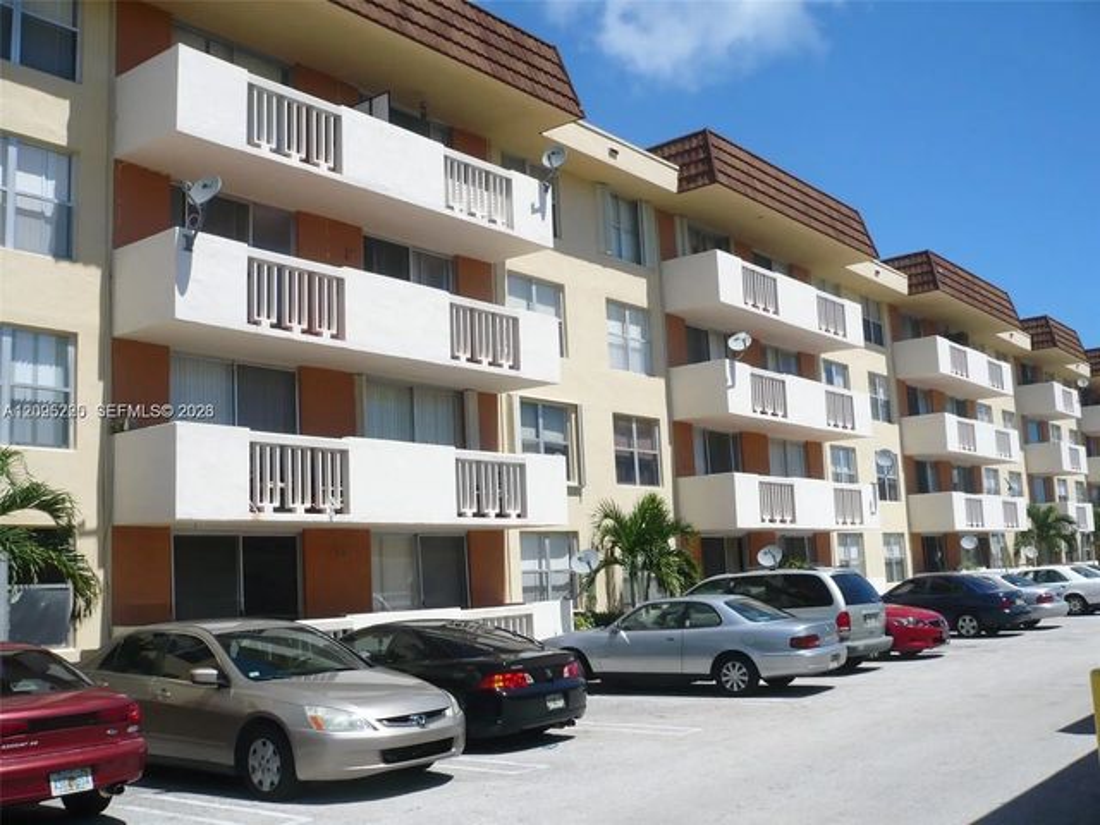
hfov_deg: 52.6
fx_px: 1112
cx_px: 550
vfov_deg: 40.7
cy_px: 412
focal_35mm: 35
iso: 100
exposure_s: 1/320
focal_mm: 5.8
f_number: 8
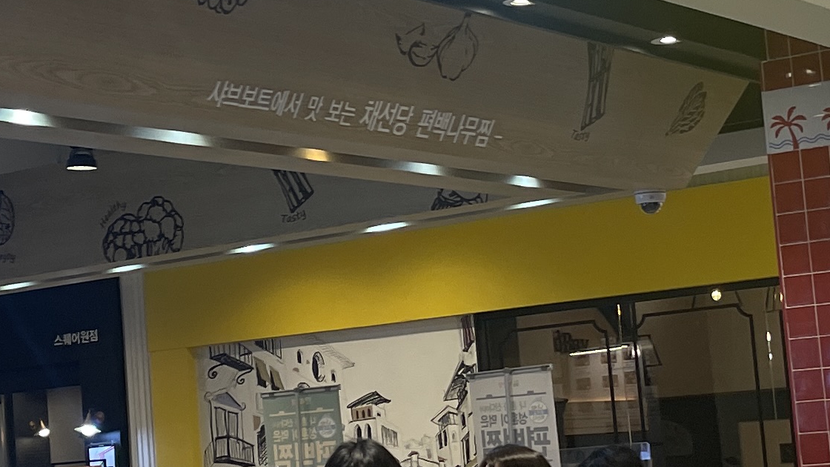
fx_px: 2245
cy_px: 185
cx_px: 322
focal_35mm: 102
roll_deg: +7.9
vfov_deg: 11.9
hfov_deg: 20.9
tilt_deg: +11.0
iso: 80
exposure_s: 1/120
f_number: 1.6
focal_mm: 5.1
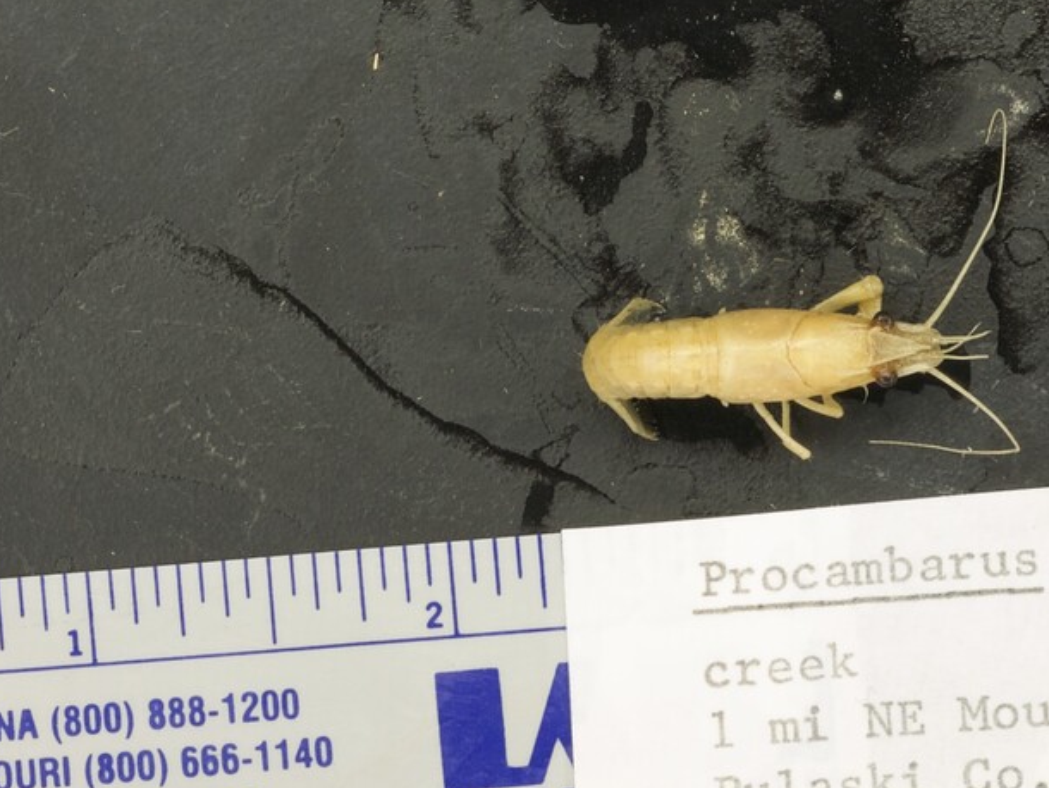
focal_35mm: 170
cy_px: 420
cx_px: 733
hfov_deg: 11.6
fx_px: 5154
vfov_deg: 8.7
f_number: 29
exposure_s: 1/1.3
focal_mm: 60
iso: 500
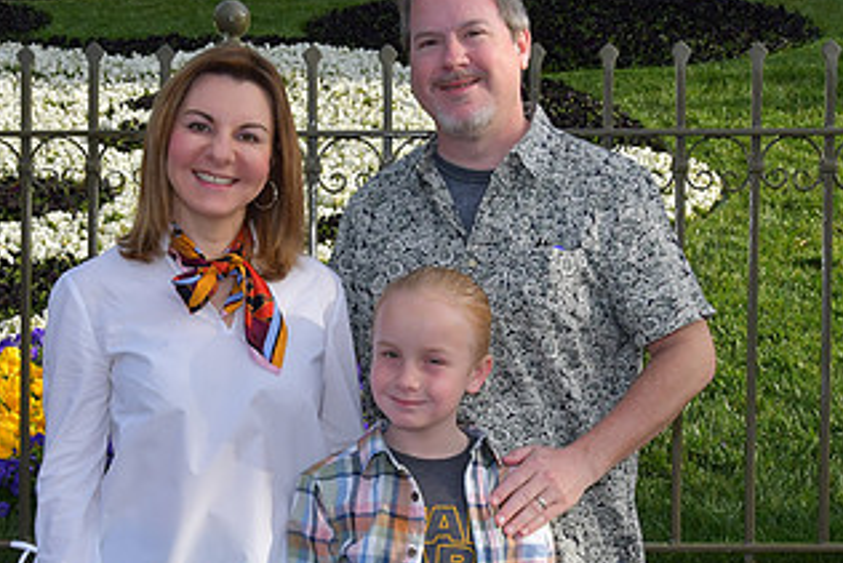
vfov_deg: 15.5
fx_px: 2062
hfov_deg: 23.1
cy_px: 351
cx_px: 408
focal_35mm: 88
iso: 200
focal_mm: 32
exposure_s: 1/250
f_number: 13
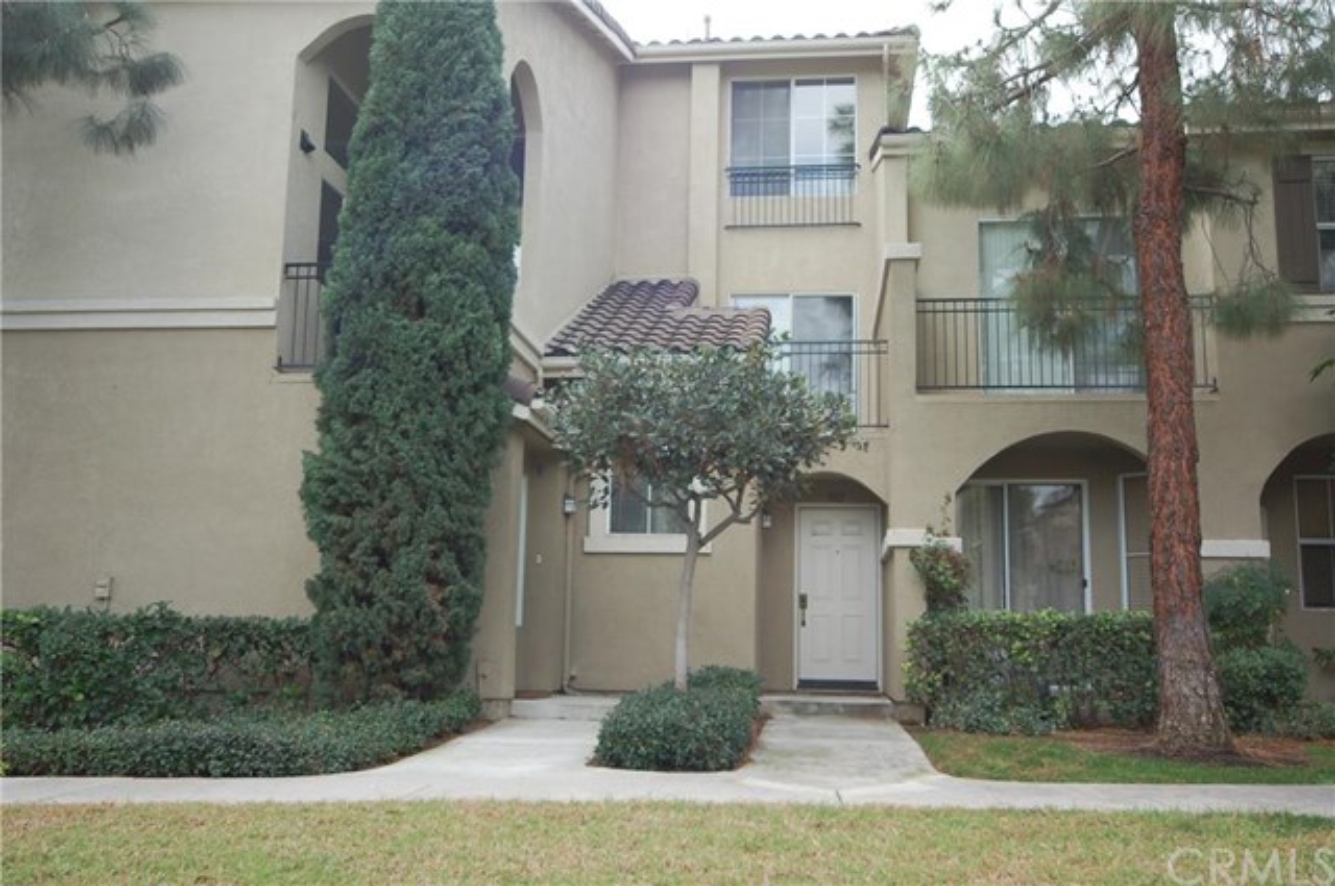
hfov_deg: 59.6
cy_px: 443
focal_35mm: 32
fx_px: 1167
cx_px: 668
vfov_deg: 41.6
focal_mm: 21
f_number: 5.6
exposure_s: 1/125
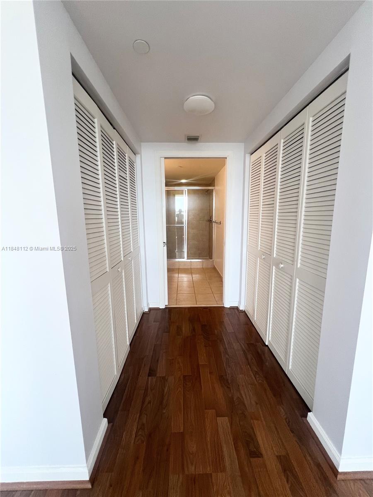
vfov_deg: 106.2
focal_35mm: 13
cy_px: 248
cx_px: 186
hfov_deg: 89.9
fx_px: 187
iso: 100
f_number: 1.8
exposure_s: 1/120
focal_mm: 1.57
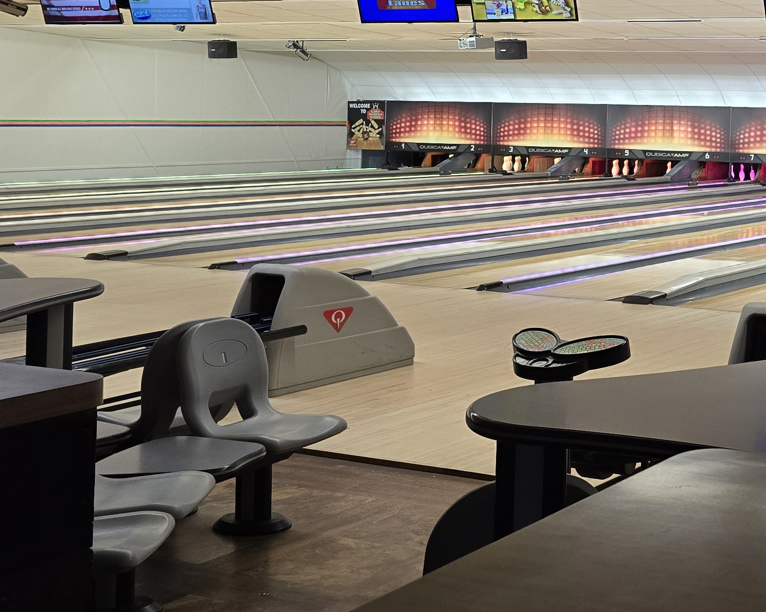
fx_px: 1292
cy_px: 97
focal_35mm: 57
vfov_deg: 26.1
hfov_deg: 28.9
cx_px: 906
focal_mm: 6.3
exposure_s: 1/120
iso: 200
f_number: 1.7
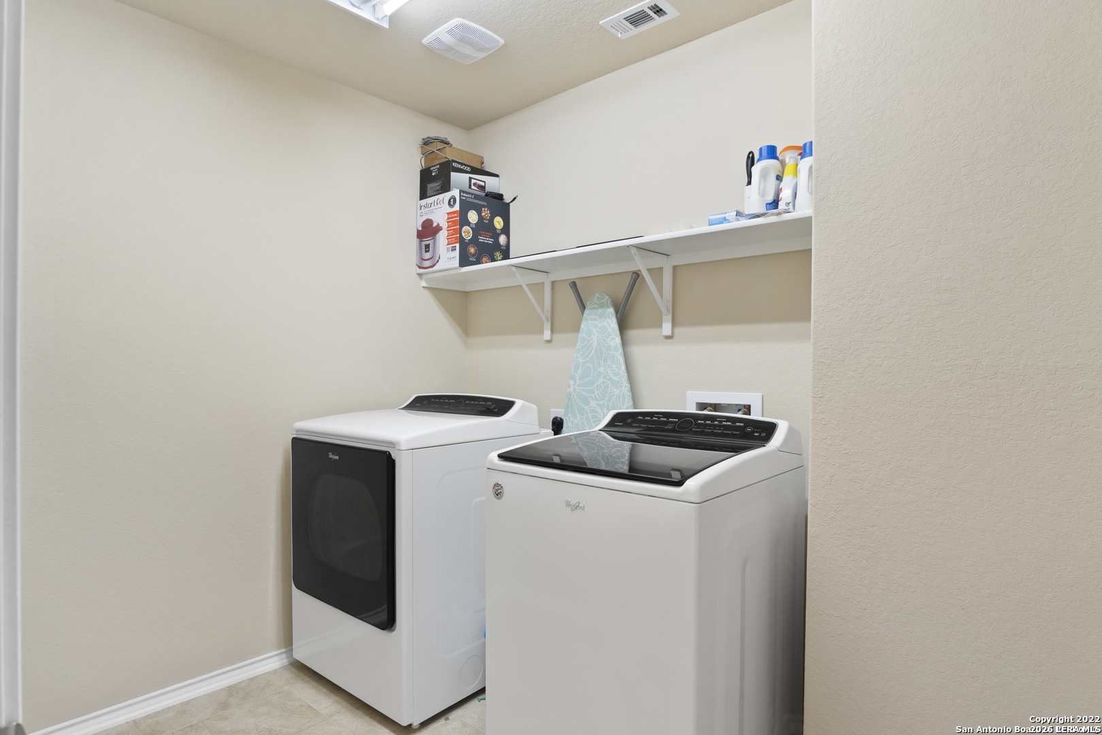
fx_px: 551
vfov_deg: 67.4
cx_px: 551
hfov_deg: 90.0
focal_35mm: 18
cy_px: 368
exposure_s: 1/10
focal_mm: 12
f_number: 6.3
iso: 400
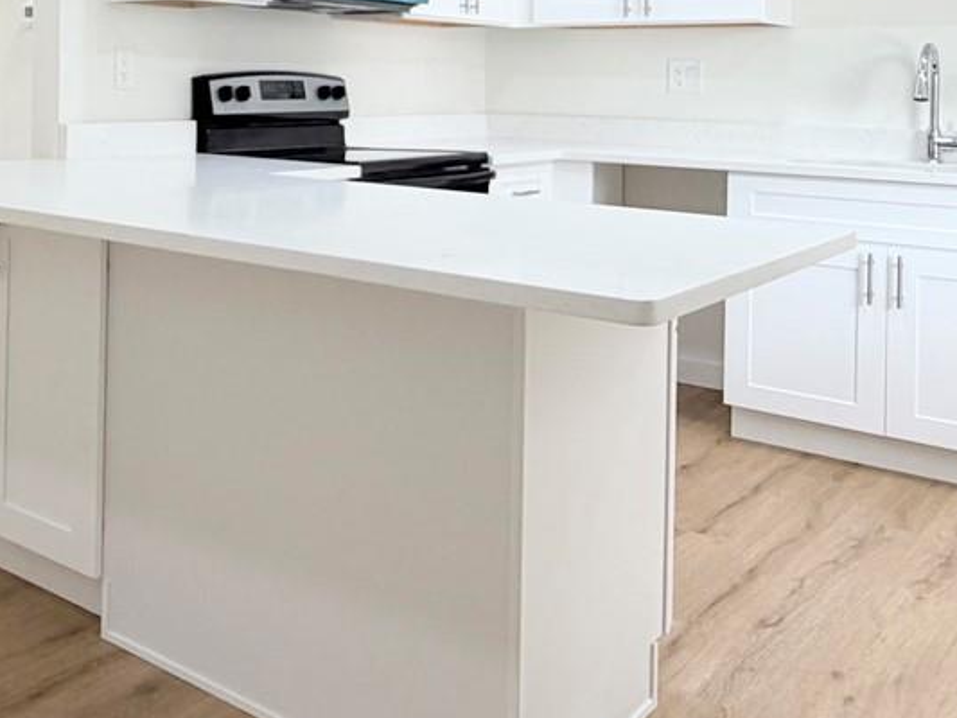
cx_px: 169
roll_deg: -1.0
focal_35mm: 42
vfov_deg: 32.6
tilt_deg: +0.0
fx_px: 1161
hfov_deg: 42.4
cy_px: 72
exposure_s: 1/120
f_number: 2.2
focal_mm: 2.22
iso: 125
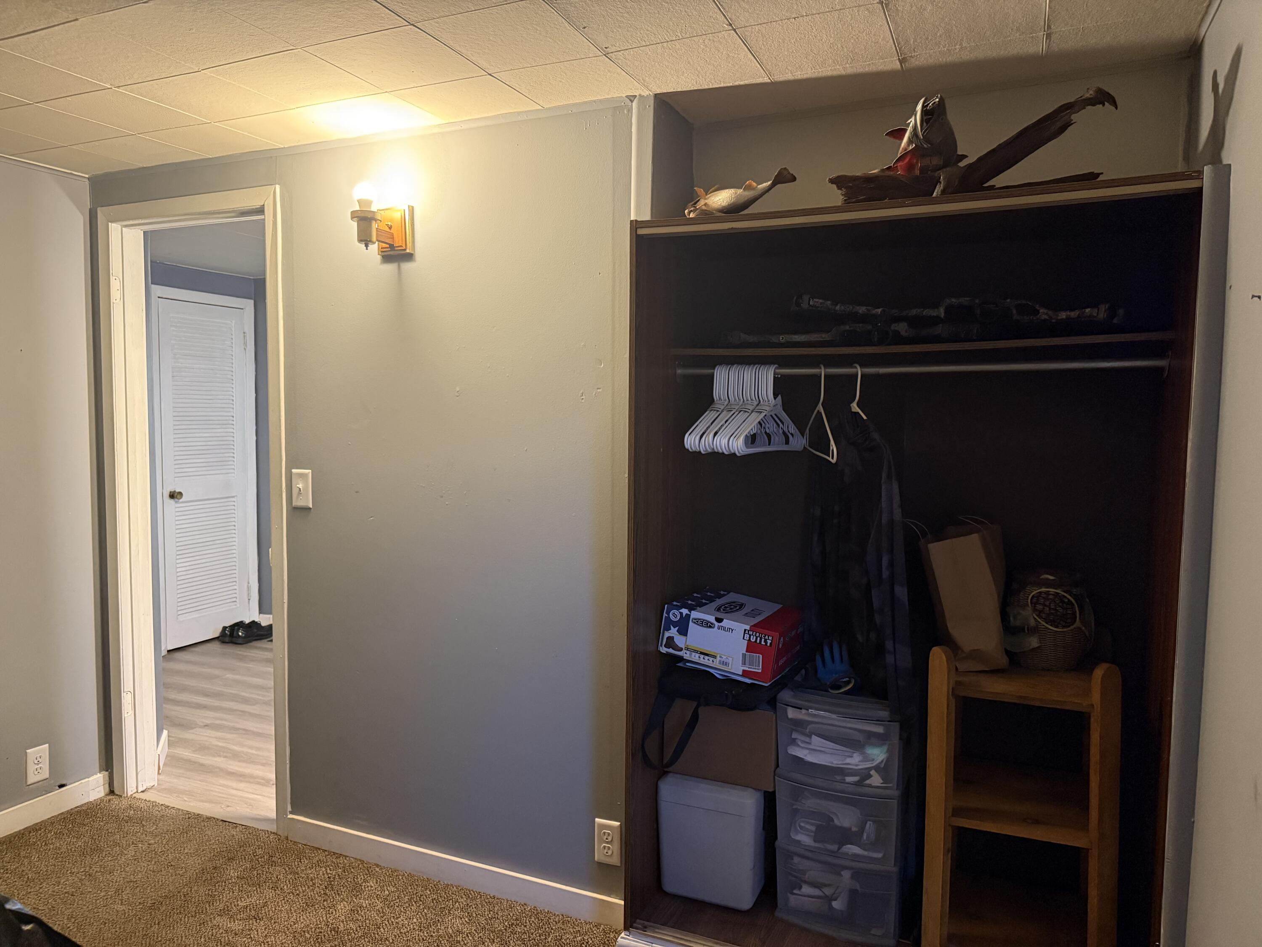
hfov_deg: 71.6
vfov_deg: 56.8
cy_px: 474
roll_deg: -0.4
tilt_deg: -3.4
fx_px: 875
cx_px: 631
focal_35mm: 24
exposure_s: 1/40
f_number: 1.78
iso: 800
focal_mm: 6.76
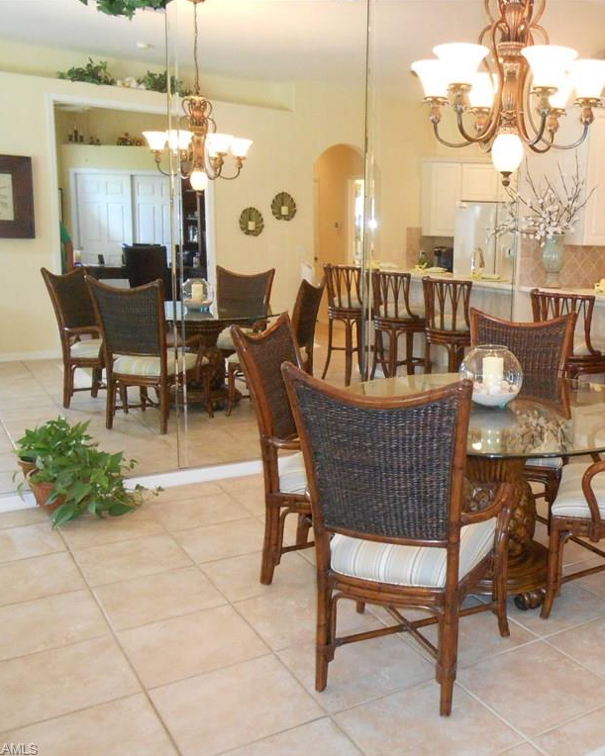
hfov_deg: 41.7
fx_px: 761
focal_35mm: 34
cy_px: 378
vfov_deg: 52.9
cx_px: 470
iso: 500
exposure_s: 1/25
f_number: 3.5
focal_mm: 4.6
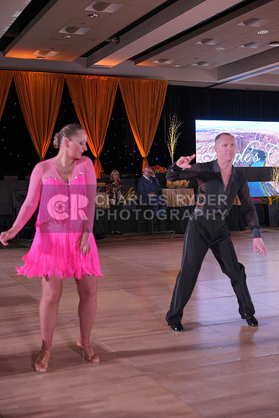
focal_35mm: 50
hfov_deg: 27.0
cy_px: 209
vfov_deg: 39.6
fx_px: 581
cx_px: 140
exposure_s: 1/400
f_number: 4
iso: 1600
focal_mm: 50
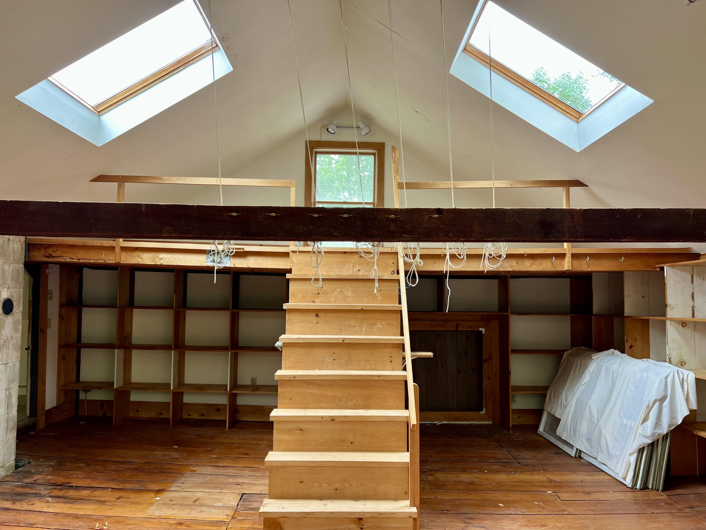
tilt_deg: +2.7
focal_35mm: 26
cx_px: 353
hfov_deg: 67.3
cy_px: 265
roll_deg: -0.3
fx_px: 530
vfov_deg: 53.1
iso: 64
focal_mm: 5.7
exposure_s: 1/121
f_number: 1.5
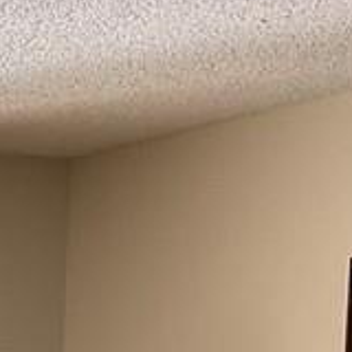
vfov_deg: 9.7
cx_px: -497
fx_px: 1887
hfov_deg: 9.5
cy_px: 774
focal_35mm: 164
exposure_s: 1/152
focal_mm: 3
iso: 16
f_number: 1.8
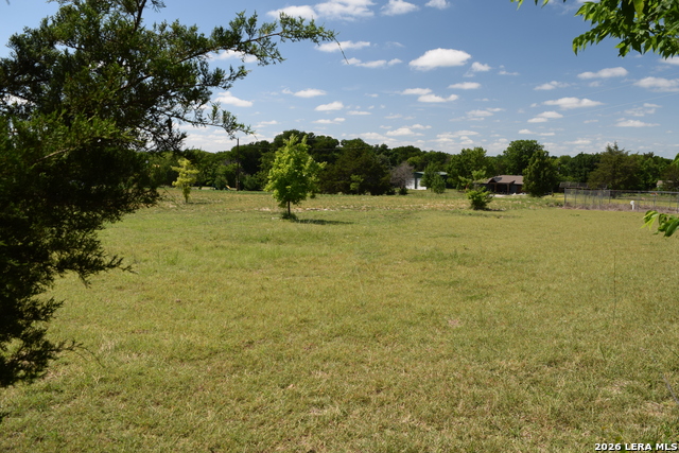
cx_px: 340
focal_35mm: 27
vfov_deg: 48.0
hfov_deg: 67.4
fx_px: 509
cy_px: 226
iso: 200
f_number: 8
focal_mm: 18
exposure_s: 1/250
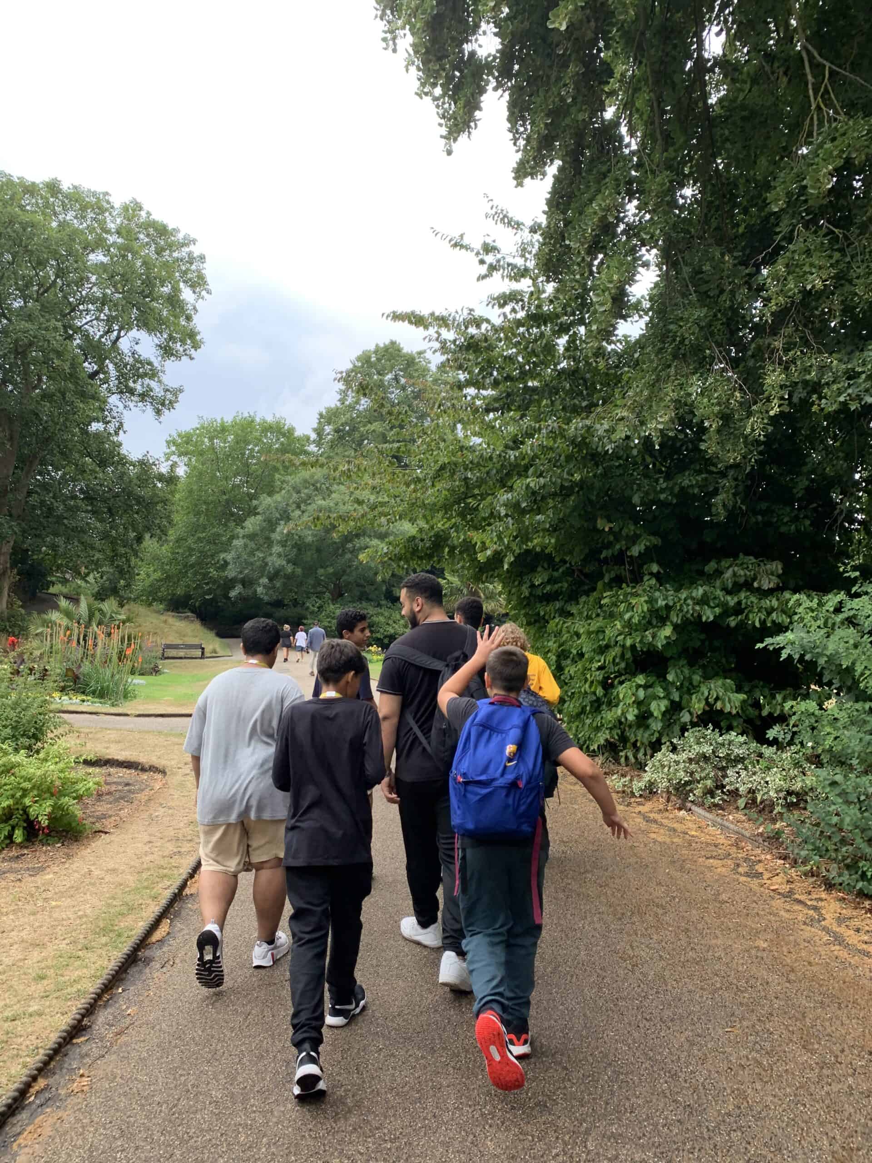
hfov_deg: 53.1
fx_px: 873
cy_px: 582
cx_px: 436
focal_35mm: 26
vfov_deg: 67.3
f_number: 1.8
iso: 25
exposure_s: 1/137
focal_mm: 4.25
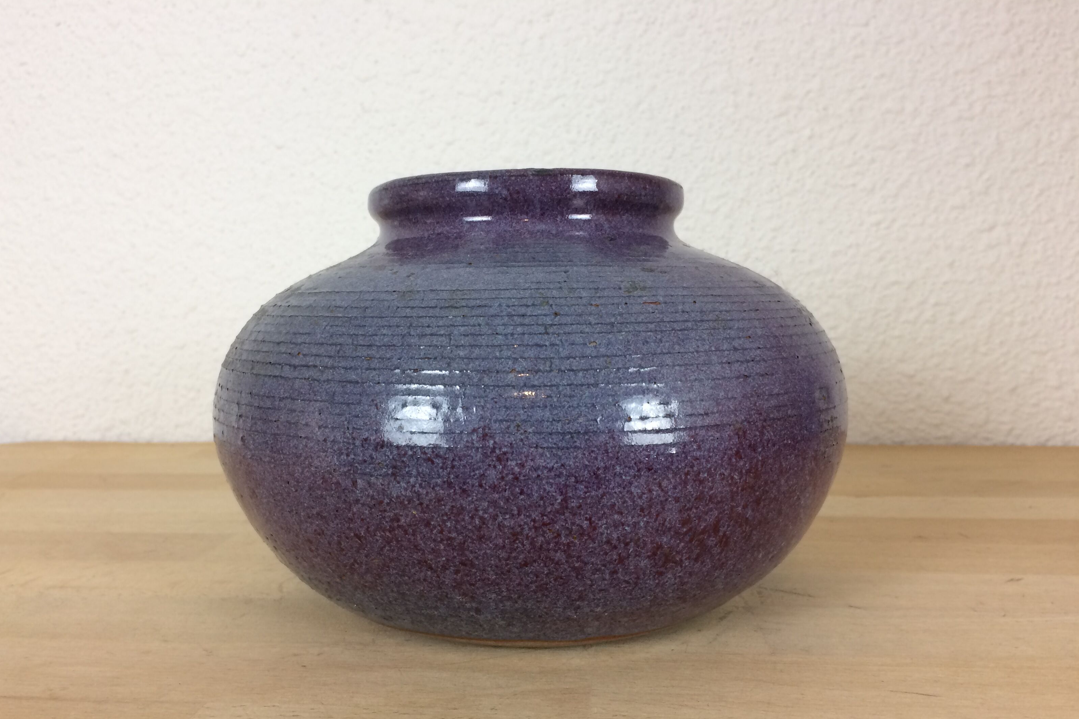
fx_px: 929
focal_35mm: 31
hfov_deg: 60.3
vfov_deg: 42.2
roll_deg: -0.1
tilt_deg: -6.1
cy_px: 408
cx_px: 531
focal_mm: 4.15
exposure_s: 1/33
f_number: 2.2
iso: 40
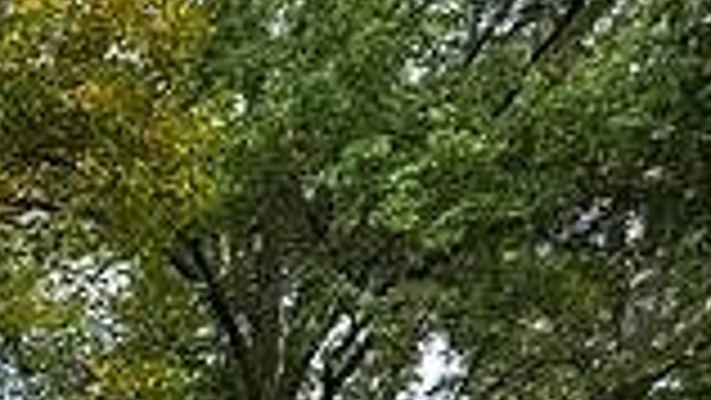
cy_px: 811
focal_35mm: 54
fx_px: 1018
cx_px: -423
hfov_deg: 25.5
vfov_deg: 16.6
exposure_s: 1/8000
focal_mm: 14
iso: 6400
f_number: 4
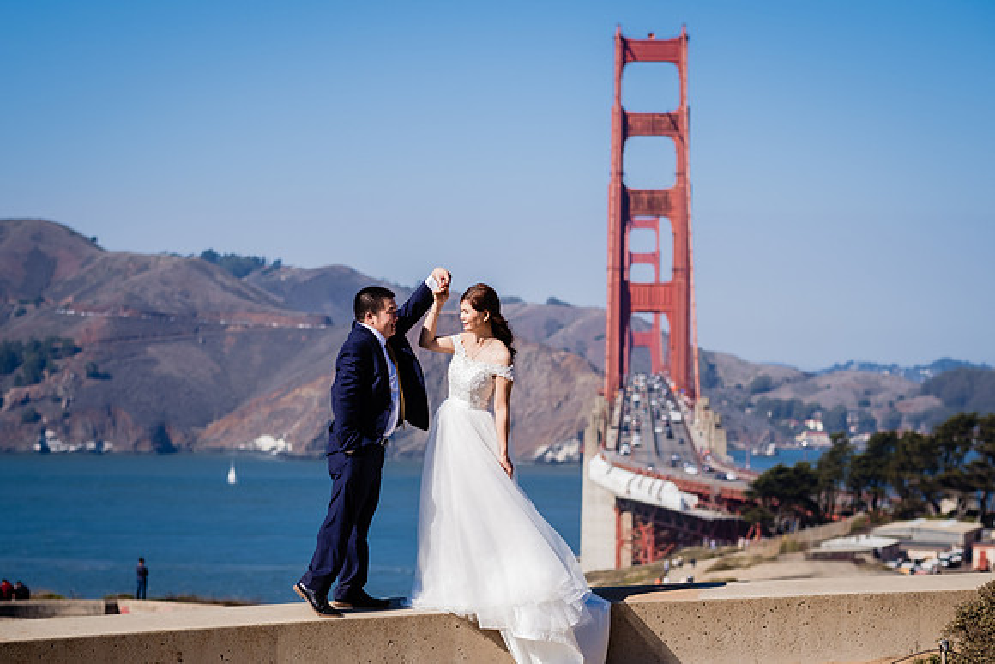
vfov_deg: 14.7
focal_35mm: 93
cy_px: 334
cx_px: 484
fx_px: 2581
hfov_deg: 21.8
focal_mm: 56
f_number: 2.5
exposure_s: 1/4000
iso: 160
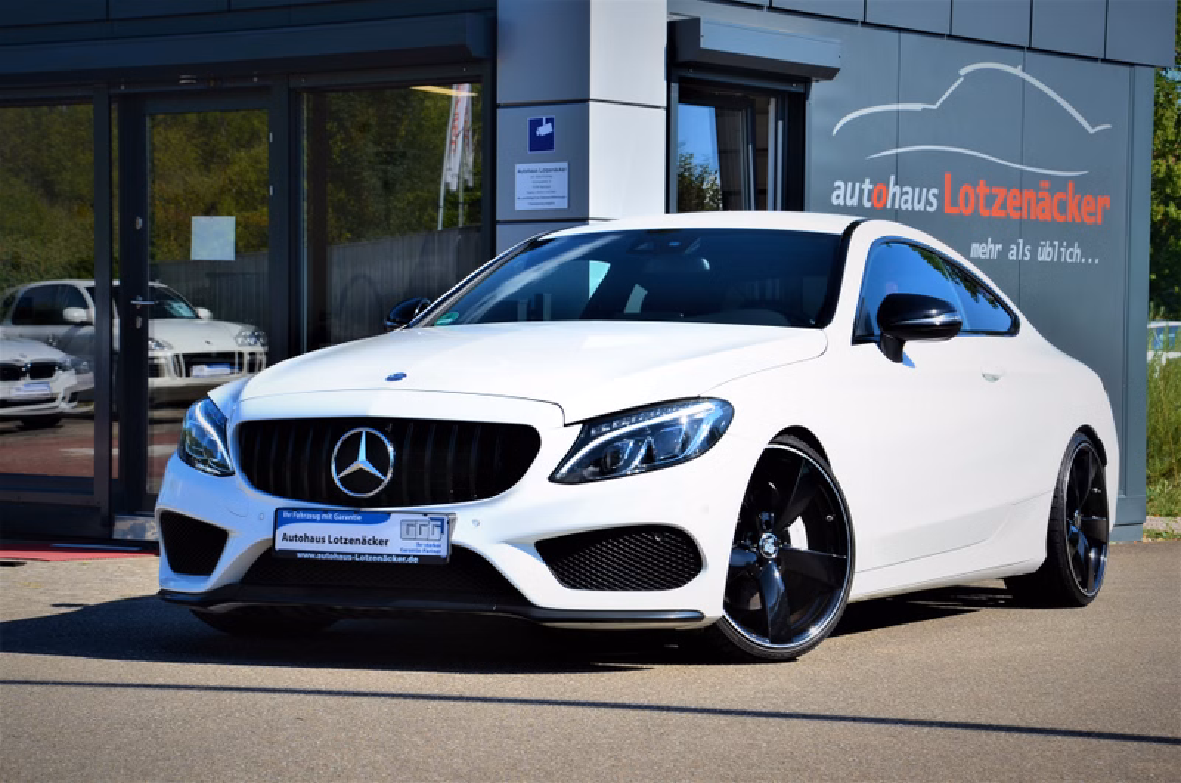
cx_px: 590
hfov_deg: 23.4
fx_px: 2848
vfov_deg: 15.6
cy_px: 392
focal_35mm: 87
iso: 100
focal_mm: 58
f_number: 11
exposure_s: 1/160
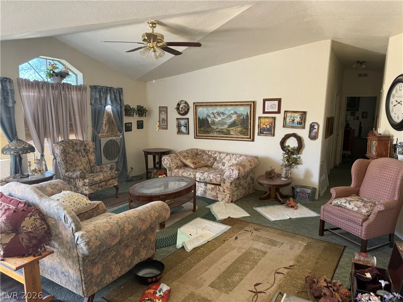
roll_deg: -1.3
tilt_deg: -8.3
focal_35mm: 24
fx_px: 279
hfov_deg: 71.6
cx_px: 202
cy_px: 151
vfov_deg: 56.8
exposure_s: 1/95
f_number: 1.78
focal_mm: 6.76
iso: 200
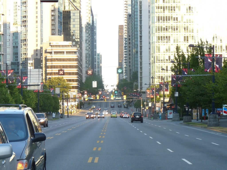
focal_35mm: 138
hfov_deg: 14.3
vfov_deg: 10.7
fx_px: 905
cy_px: 85
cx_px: 114
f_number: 3.6
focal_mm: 13.8
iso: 100
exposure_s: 1/100
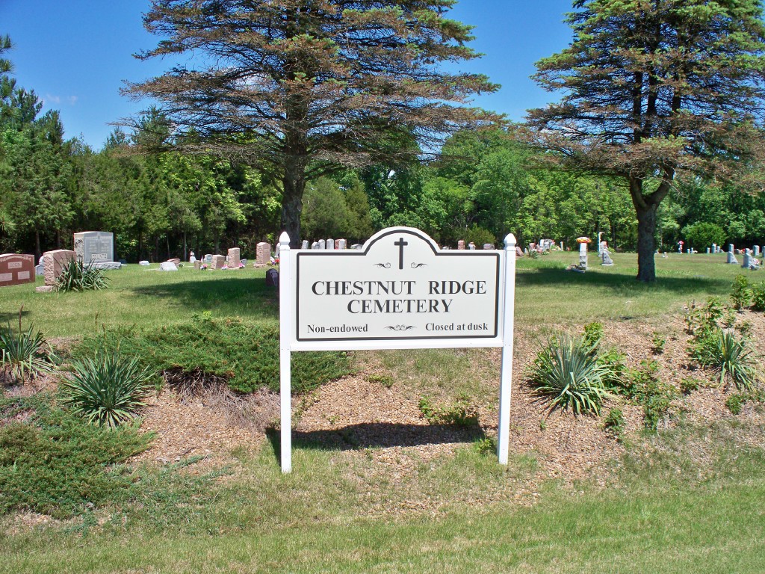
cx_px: 382
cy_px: 287
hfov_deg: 52.6
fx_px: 773
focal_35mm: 35
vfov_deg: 40.7
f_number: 4.8
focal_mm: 7.54
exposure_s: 1/500
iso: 80
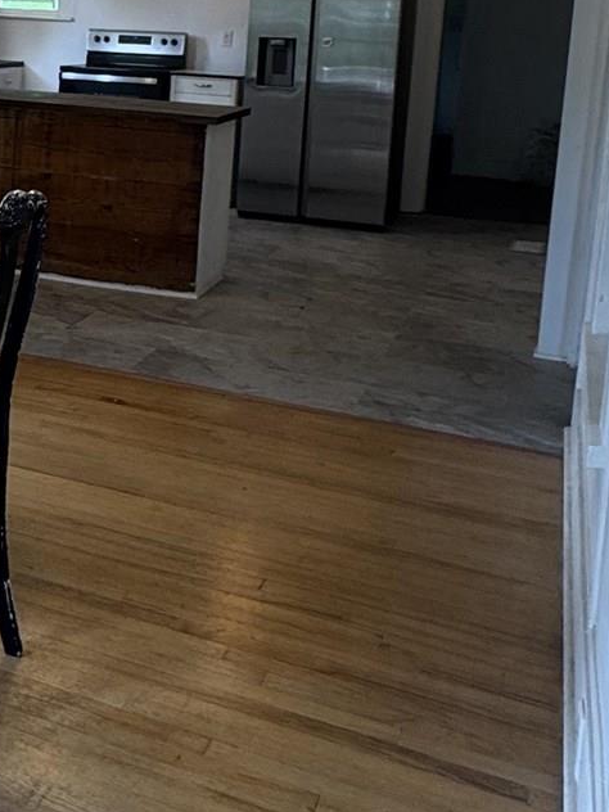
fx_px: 1196
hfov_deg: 25.9
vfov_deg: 36.2
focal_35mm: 51
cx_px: -102
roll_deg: -0.6
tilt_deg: -7.4
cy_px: 158
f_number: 2.2
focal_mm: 2.22
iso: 125
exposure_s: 1/120
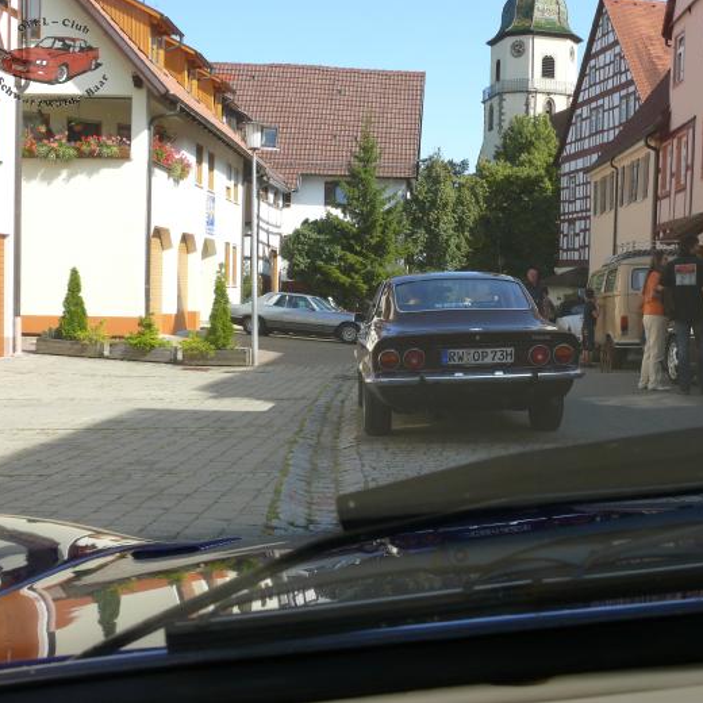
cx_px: 445
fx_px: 1011
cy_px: 349
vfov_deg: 38.3
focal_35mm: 44
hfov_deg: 38.1
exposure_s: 1/200
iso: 100
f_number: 5
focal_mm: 7.8
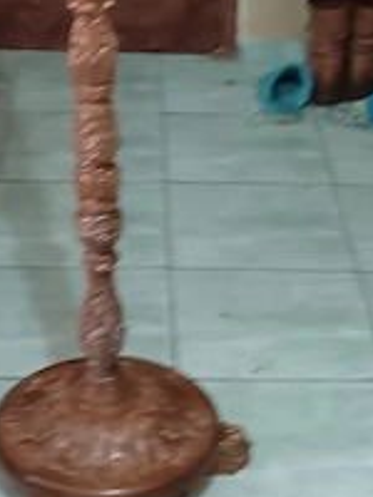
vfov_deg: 17.9
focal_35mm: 108
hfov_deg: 13.7
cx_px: 114
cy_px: 32
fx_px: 1552
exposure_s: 1/24
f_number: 1.9
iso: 2834
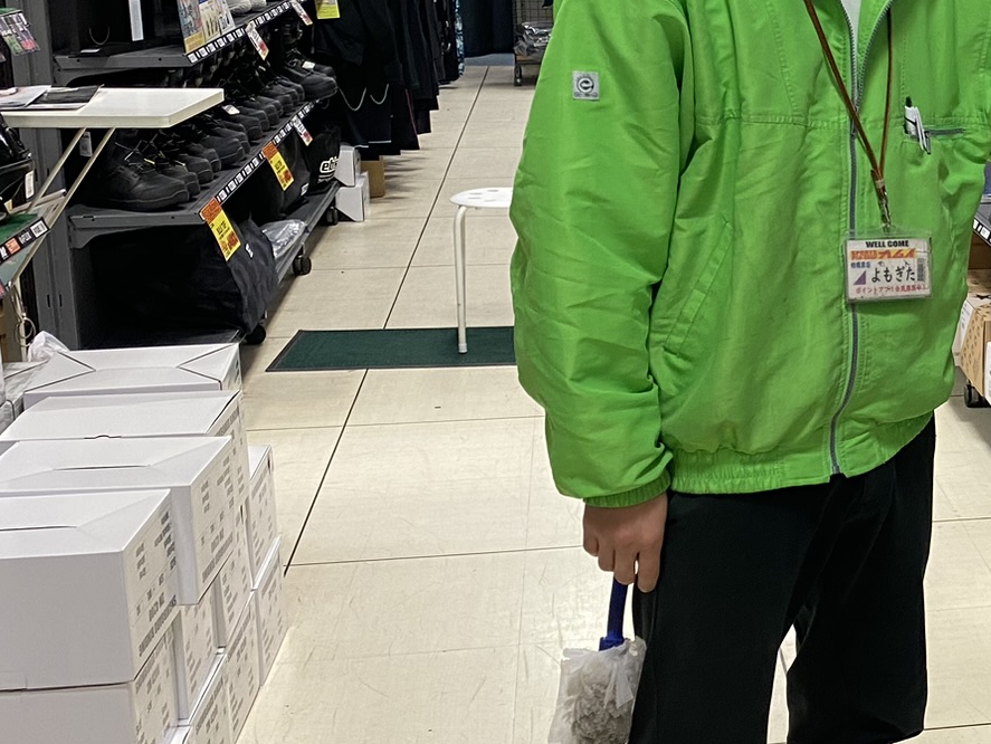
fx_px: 1718
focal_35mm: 60
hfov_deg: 30.3
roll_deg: -0.9
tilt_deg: -11.9
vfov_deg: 24.4
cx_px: 950
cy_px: 290
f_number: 1.8
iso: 100
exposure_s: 1/50
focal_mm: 4.25
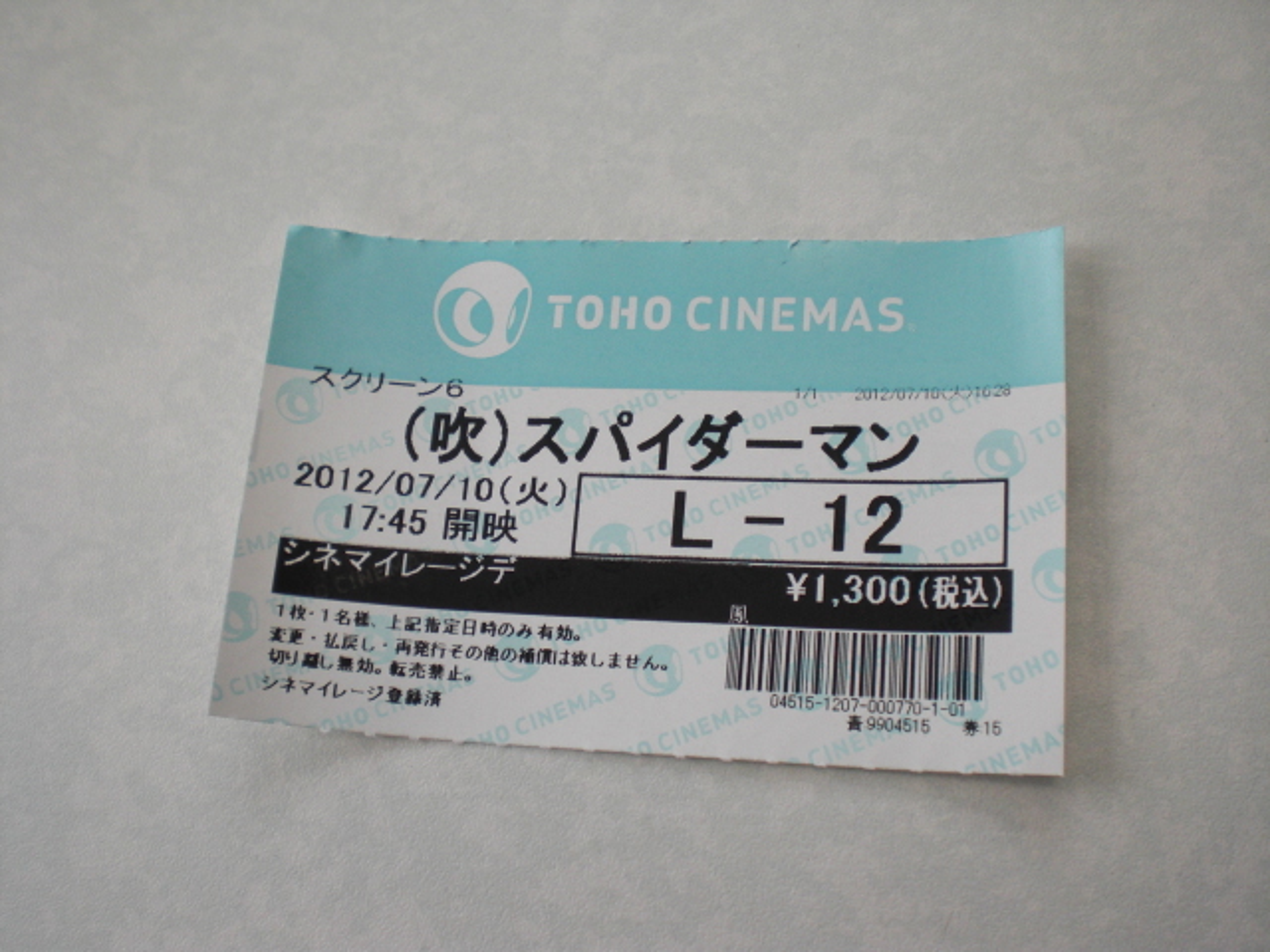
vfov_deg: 37.7
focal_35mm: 38
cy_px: 476
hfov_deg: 49.0
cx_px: 635
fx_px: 1394
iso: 100
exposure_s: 1/125
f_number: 3.1
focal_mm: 6.3
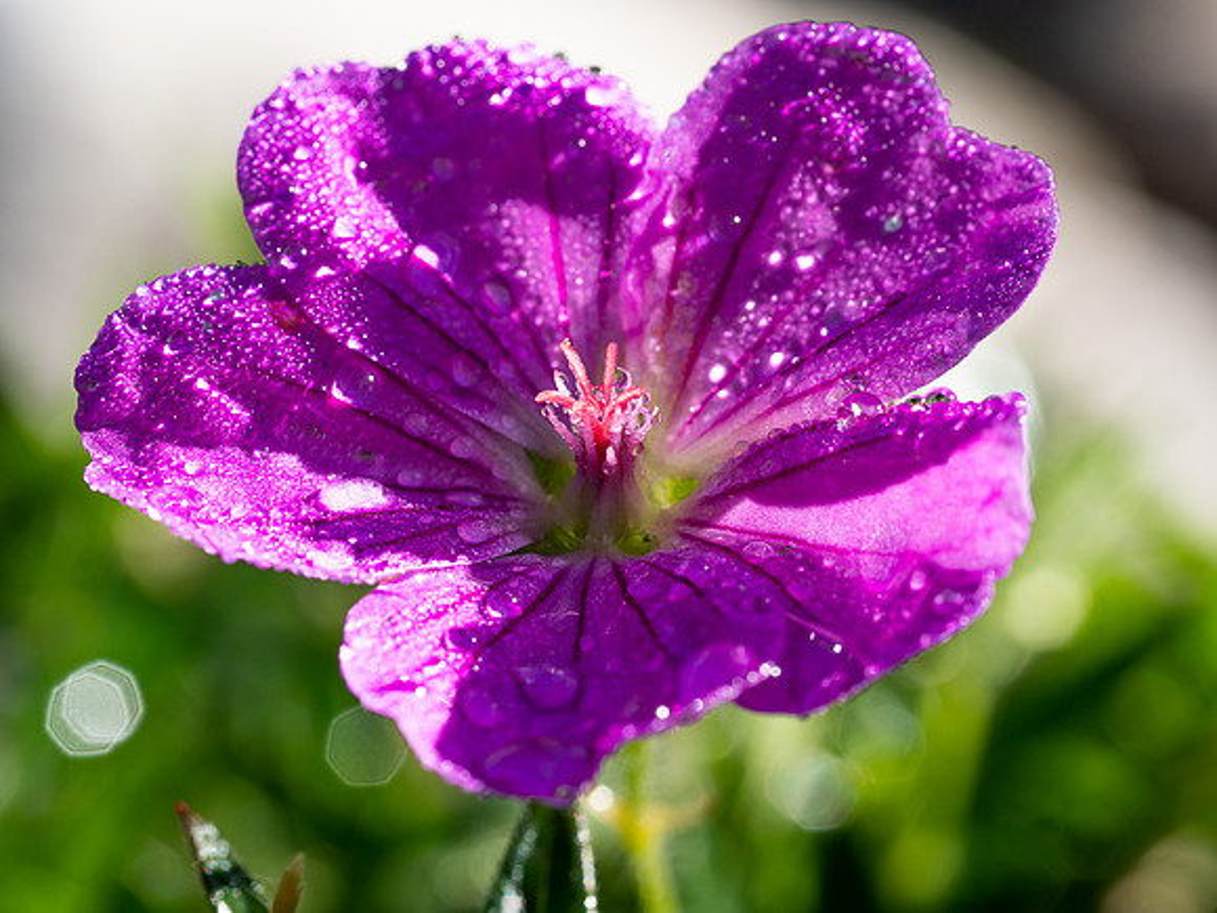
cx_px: 608
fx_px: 4219
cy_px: 456
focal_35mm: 120
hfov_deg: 16.4
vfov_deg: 12.3
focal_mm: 60
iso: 200
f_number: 7.1
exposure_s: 1/160
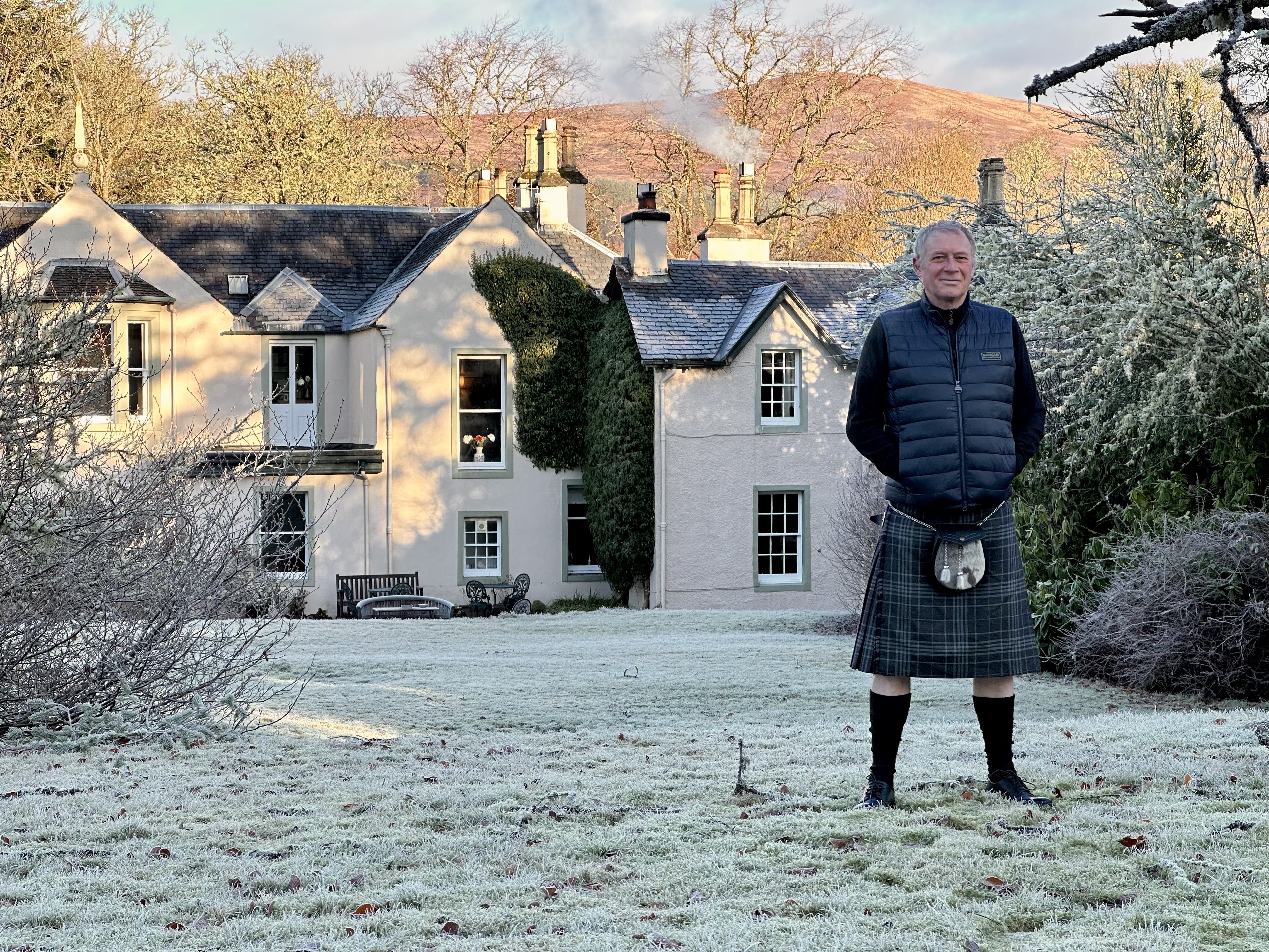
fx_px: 2823
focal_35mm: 77
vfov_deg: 19.1
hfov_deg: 25.3
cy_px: 476
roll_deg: +0.3
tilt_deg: -1.7
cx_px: 634
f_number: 2.8
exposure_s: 1/114
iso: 32
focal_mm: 9
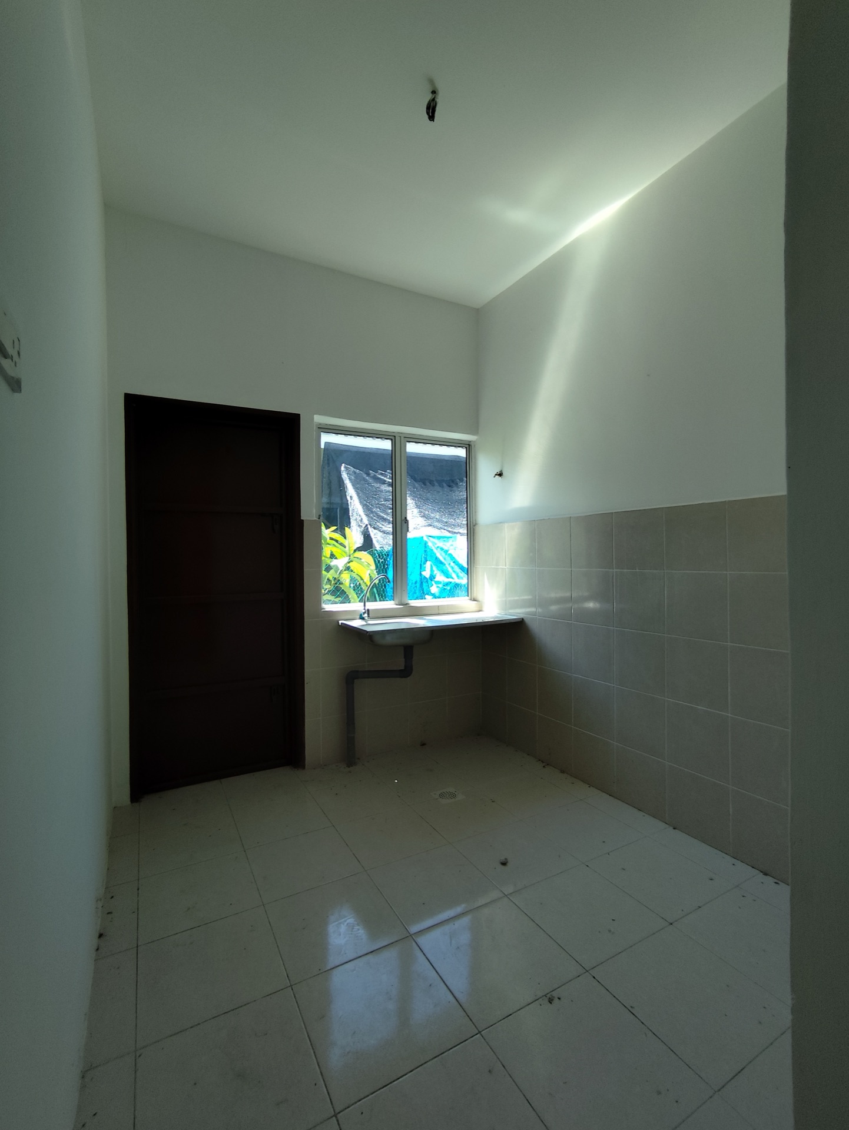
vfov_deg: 94.5
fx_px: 523
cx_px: 424
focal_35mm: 16
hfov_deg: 78.2
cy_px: 565
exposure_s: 1/205
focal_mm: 1.65
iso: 50
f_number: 2.2
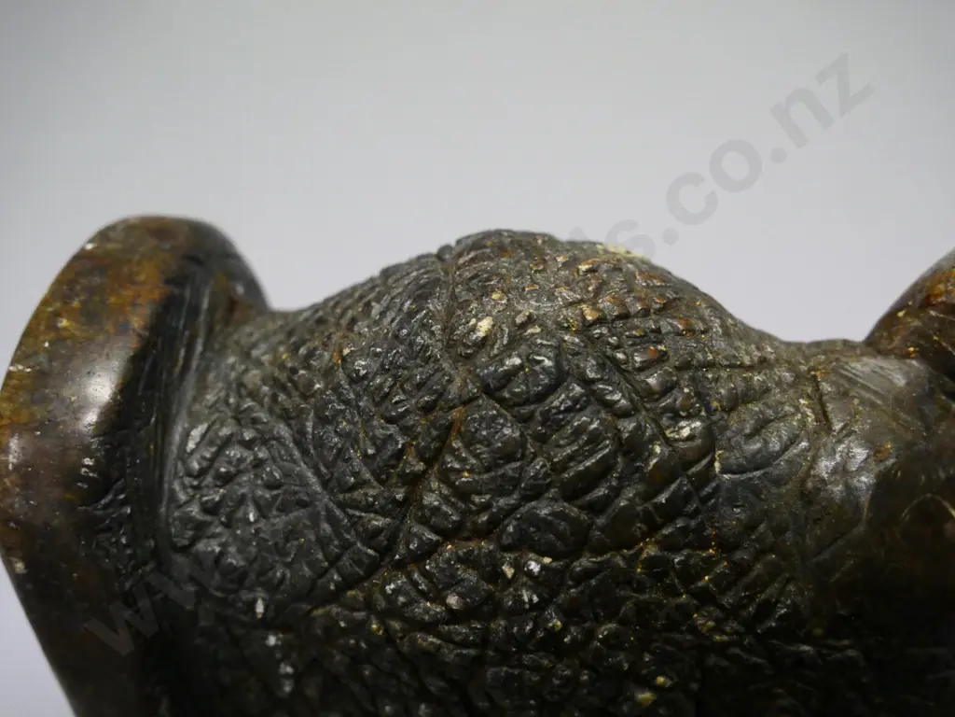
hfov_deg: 42.9
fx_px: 1214
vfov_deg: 32.9
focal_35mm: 44
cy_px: 358
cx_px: 478
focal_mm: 22
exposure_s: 1/160
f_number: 5.6
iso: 3200
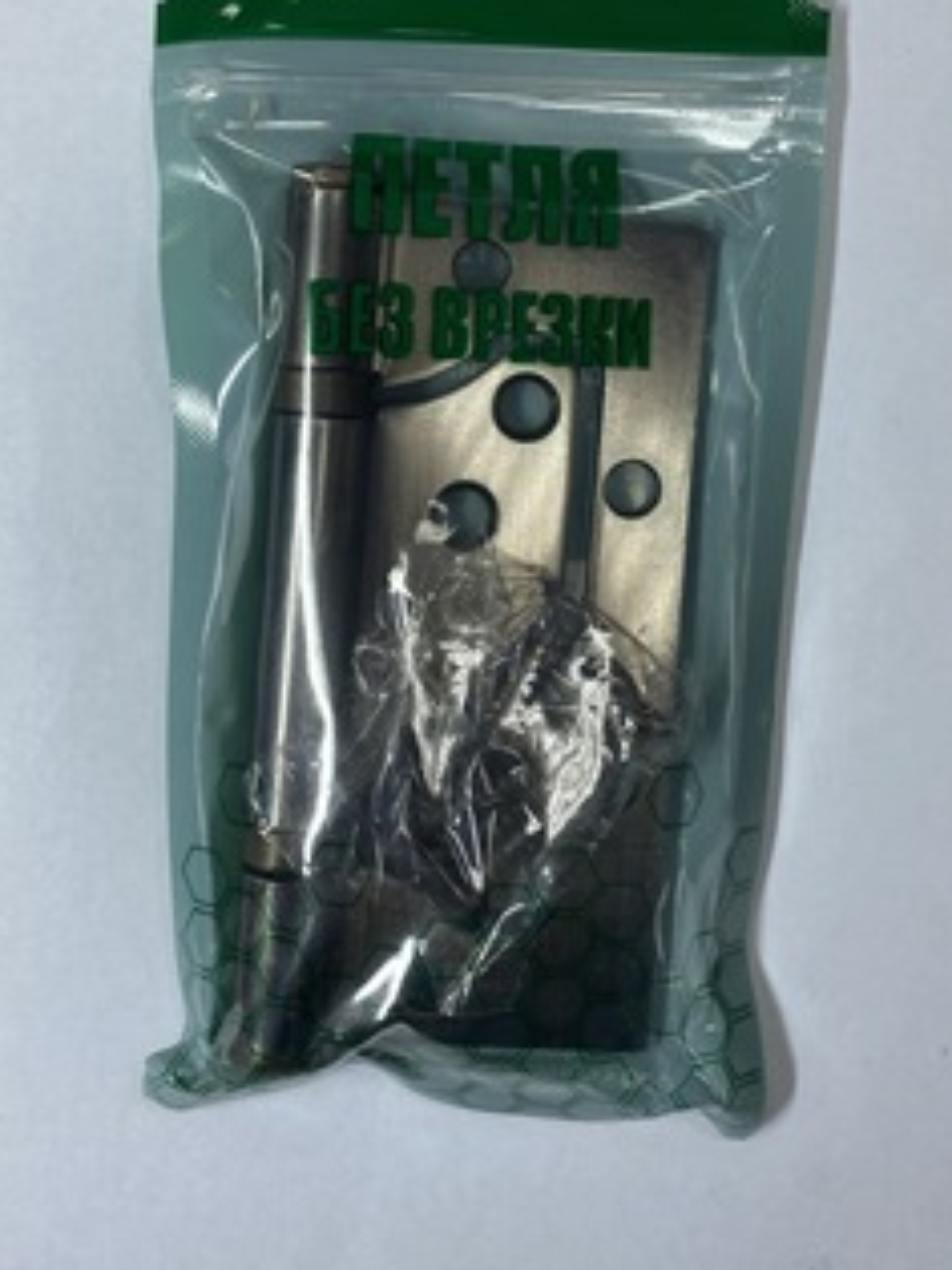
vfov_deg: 49.4
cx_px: 524
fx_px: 1358
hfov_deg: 38.6
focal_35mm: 37
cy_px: 431
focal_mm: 4.25
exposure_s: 1/100
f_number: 1.8
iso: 50
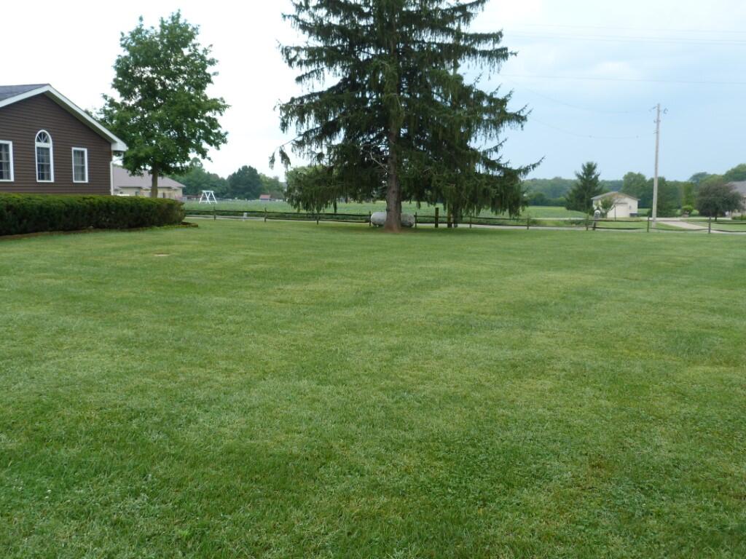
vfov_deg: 42.9
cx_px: 373
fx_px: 711
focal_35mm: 33
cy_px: 280
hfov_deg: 55.4
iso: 80
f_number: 3.2
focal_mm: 5.9
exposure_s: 1/125
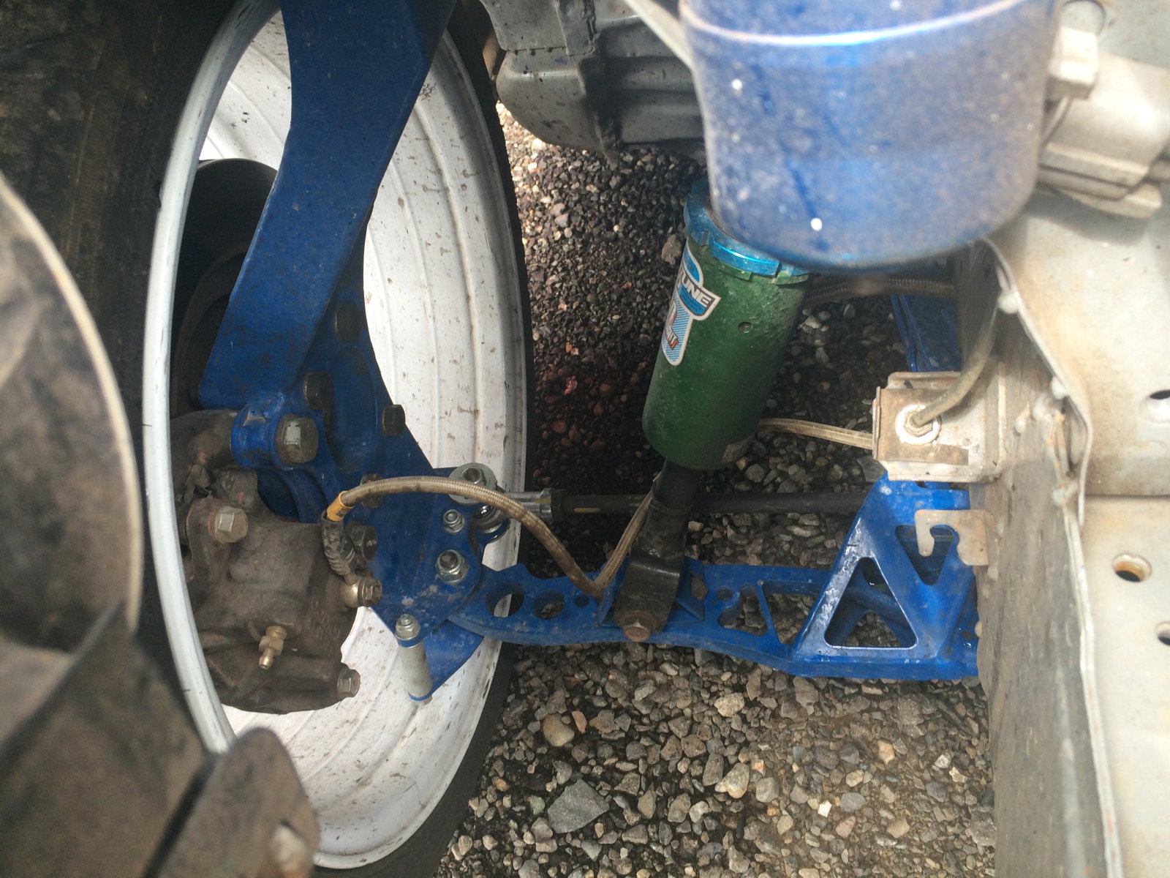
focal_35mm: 29
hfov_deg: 61.7
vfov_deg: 48.2
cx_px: 585
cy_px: 439
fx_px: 980
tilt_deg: -49.1
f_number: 2.2
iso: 64
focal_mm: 4.15
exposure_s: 1/120
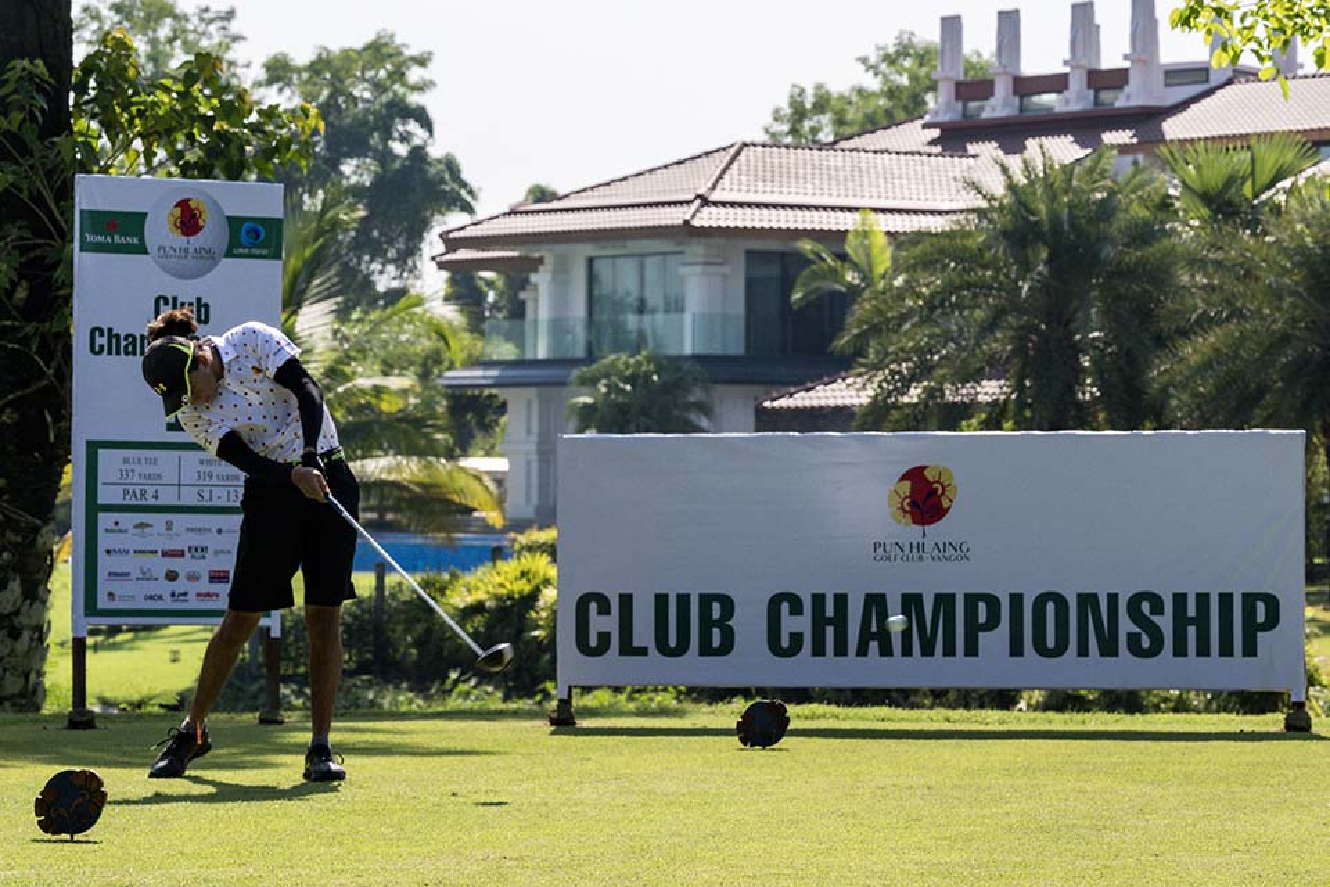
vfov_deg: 16.7
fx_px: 3029
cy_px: 444
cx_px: 665
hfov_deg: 24.8
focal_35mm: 82
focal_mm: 82
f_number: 6.3
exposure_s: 1/2000
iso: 400
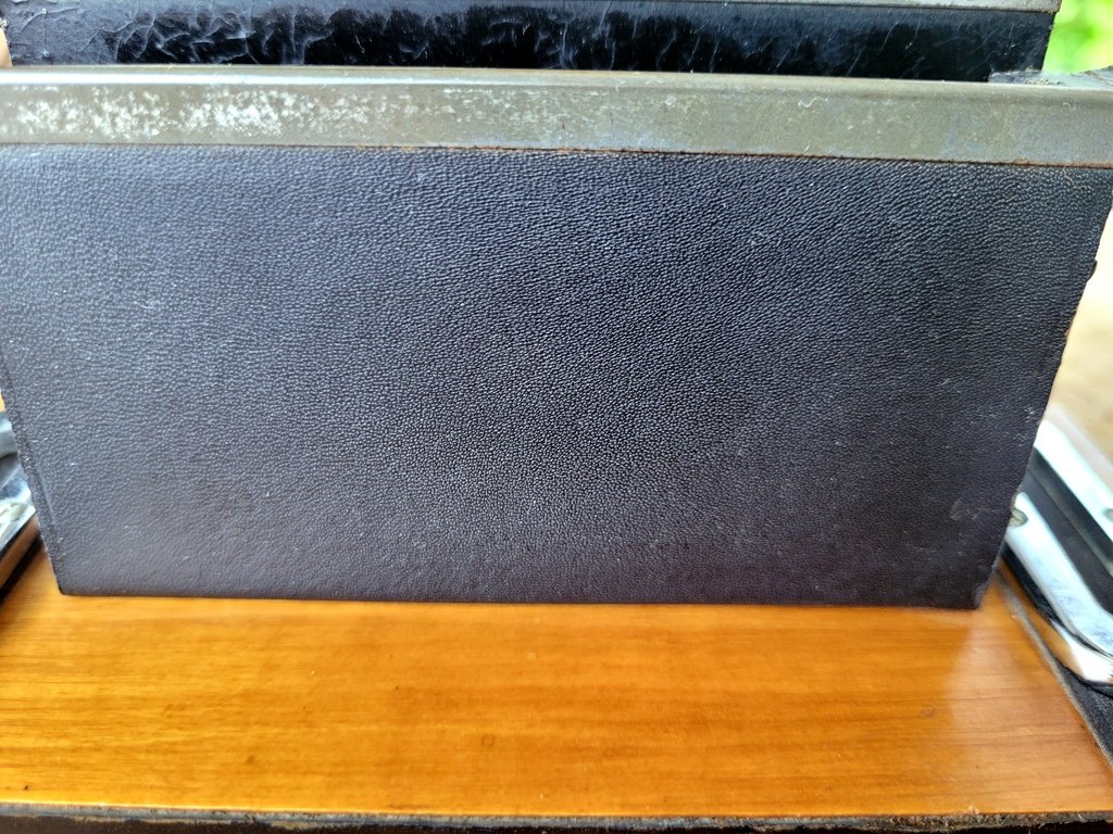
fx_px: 836
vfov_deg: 53.1
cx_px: 556
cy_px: 417
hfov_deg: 67.3
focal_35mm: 26
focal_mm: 5.4
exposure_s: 1/50
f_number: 1.8
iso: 250
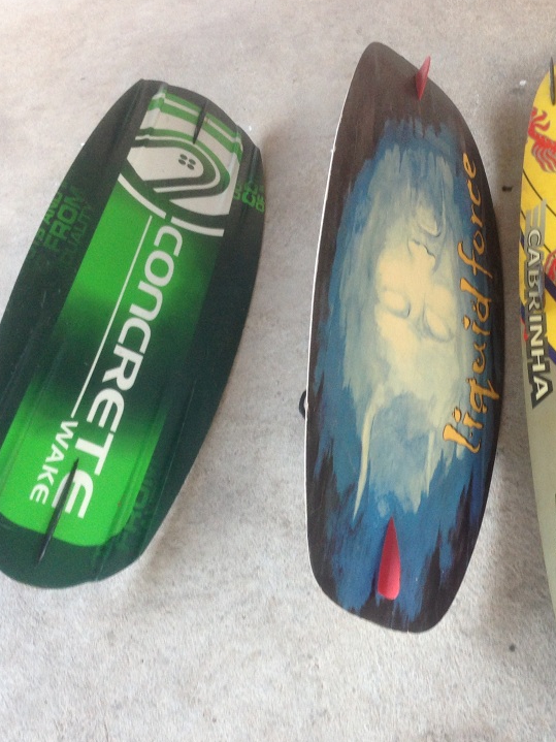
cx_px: 429
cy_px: 391
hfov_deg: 30.3
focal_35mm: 47
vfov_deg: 40.4
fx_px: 1007
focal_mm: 4.13
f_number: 2.4
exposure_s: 1/20
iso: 100
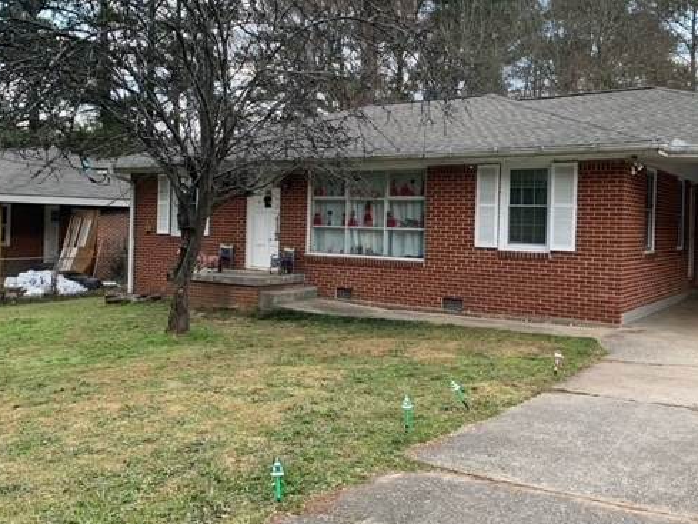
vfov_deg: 41.7
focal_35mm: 34
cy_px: 227
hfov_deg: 53.8
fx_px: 686
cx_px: 395
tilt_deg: -0.8
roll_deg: -1.3
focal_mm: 4.25
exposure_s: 1/106
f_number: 1.8
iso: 100
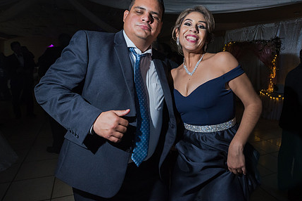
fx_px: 193
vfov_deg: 54.9
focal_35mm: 23
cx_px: 165
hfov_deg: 75.9
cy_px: 85
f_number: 4.5
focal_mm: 17
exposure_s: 1/100
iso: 1600
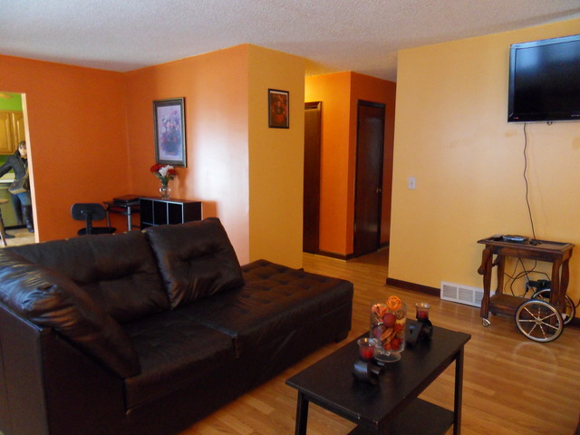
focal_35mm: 24
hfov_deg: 71.6
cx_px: 290
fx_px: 402
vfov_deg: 56.8
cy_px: 218
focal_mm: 4.2
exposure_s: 1/10
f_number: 3.3
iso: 400
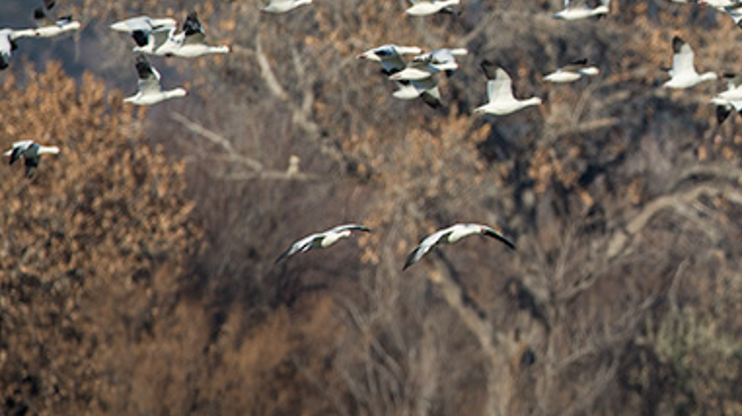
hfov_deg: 1.1
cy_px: -191
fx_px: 38943
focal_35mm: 1980
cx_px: 1081
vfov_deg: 0.6
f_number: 20
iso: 400
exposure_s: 1/3200
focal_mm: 600
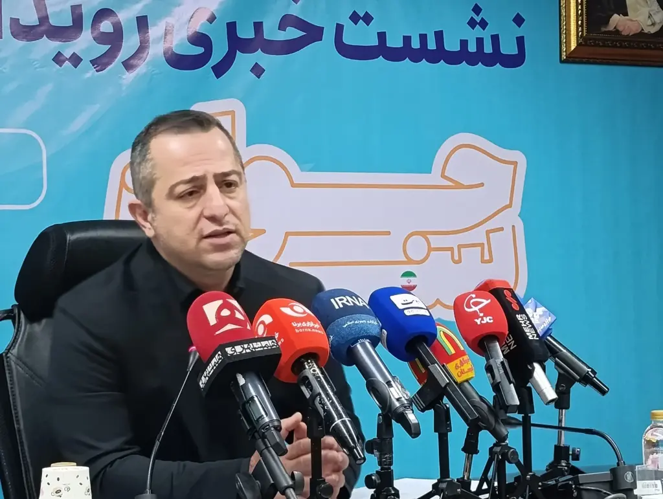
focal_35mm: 84
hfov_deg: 23.3
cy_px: 250
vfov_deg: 17.6
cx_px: 332
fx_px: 1611
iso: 800
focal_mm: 6.14
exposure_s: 1/50
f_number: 1.65
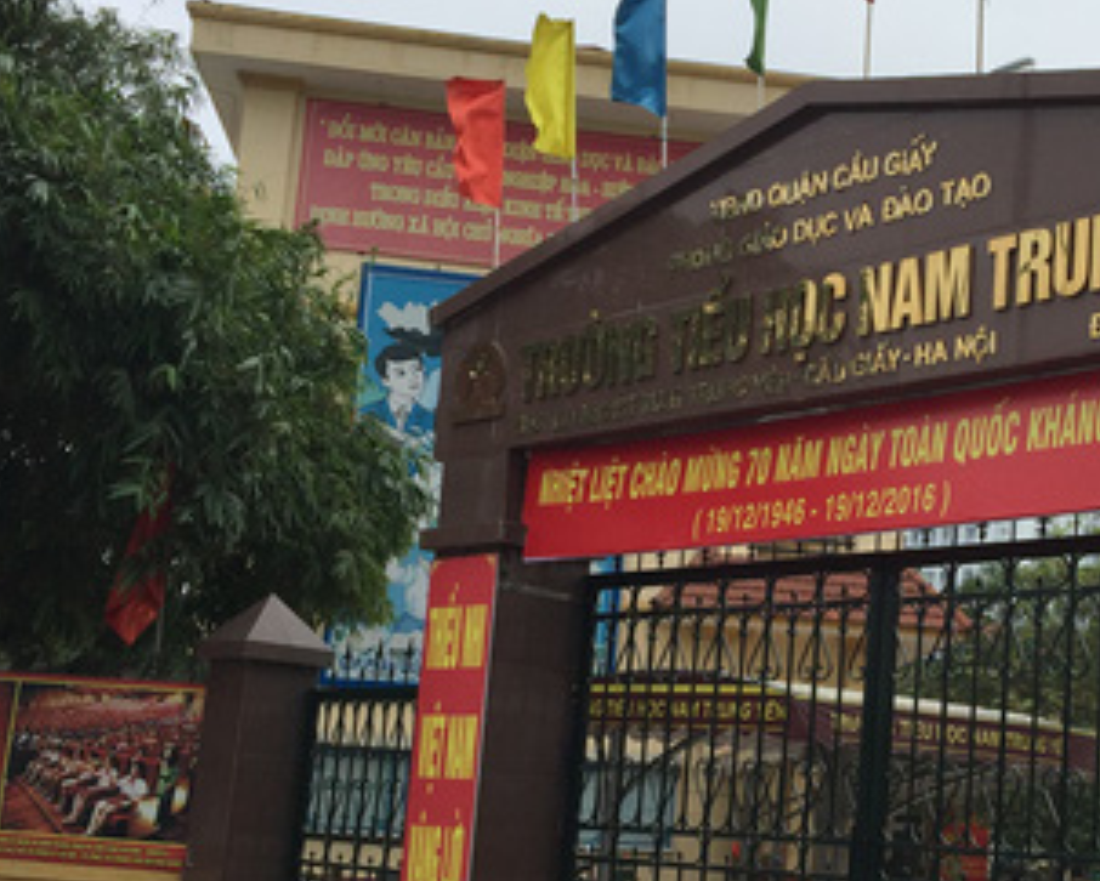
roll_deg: -5.3
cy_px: 550
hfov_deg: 30.9
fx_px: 1955
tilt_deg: +10.8
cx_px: 816
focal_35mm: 60
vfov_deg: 25.3
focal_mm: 4.15
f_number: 2.2
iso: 32
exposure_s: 1/1412
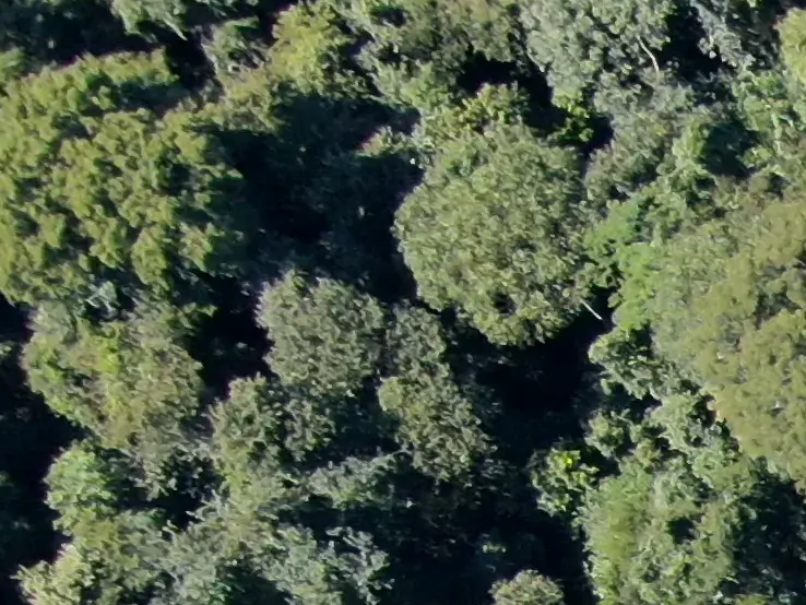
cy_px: 1540
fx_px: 3028
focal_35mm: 130
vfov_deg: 9.8
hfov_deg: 11.6
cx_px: 2106
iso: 100
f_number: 2.8
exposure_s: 1/500
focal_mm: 4.39
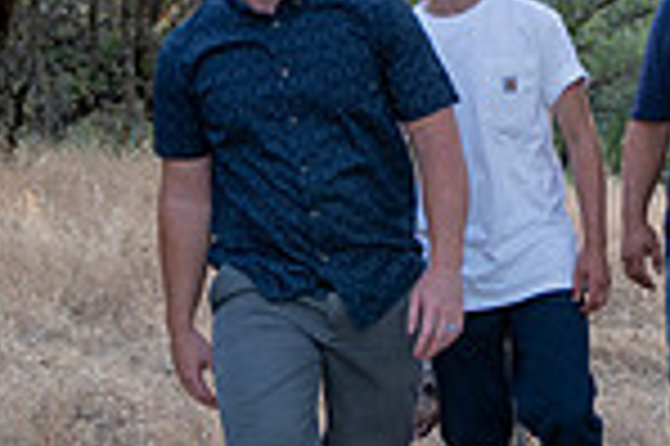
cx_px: 670
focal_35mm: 121
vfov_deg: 11.2
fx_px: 2249
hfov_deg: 16.6
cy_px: 7
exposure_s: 1/100
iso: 250
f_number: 2.8
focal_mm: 31
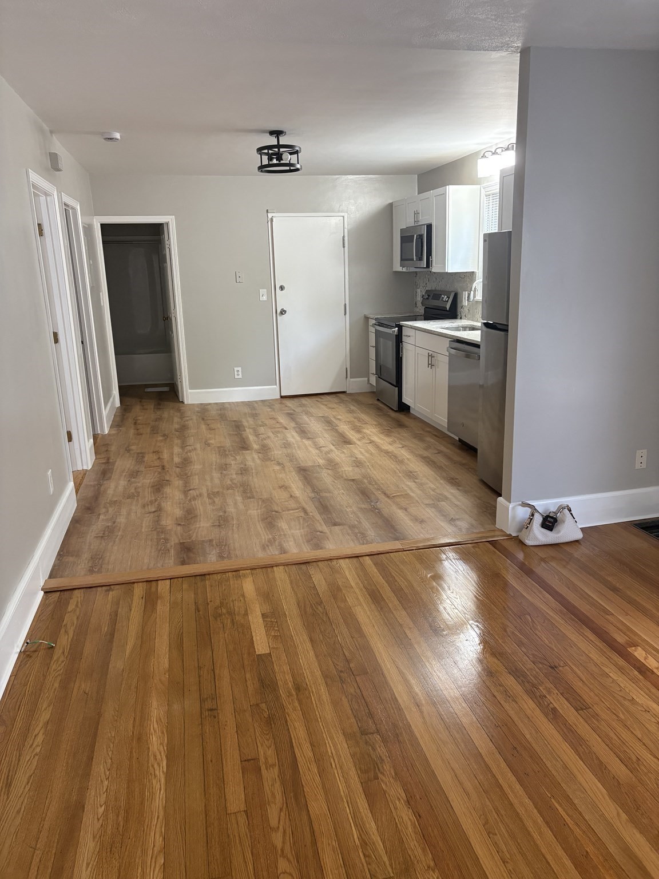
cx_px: 330
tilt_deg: -12.5
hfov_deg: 53.1
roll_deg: +1.6
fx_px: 660
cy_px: 440
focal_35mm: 26
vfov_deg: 67.3
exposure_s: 1/60
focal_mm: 5.96
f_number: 1.6
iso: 160
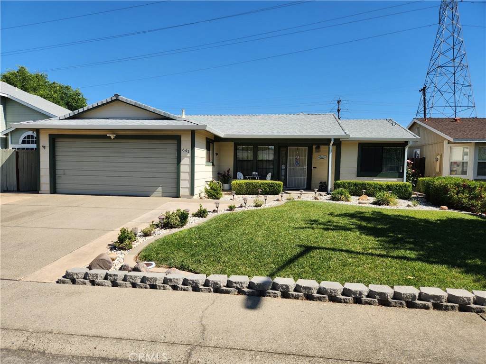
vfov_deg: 58.9
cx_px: 243
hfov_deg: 73.9
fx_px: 323
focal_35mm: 23
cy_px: 182
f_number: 1.8
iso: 20
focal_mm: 5.4
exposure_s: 1/1742
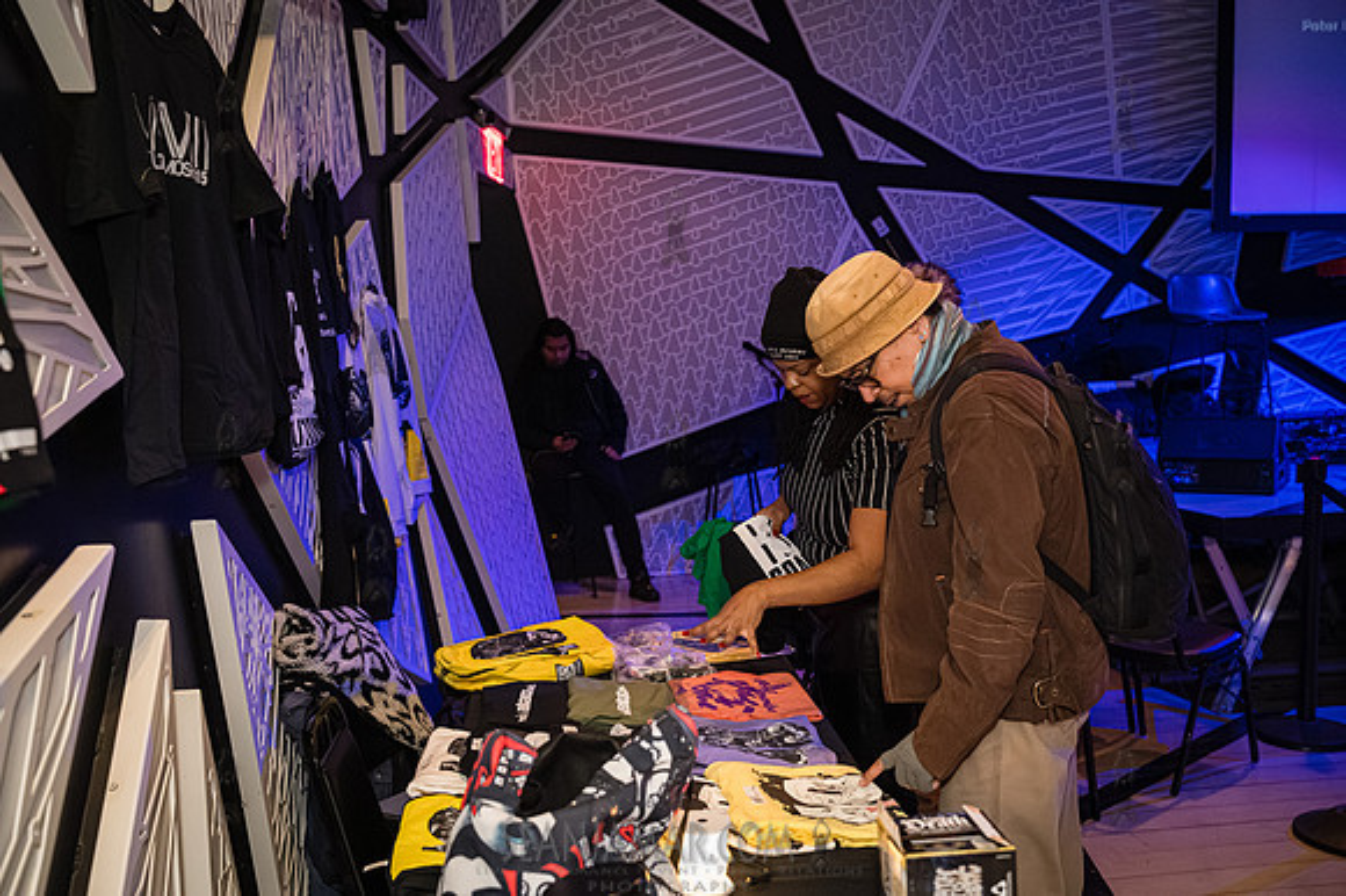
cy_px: 448
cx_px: 673
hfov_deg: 54.5
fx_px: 1308
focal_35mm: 35
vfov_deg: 37.8
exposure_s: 1/400
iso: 10000
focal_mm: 35
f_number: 3.5
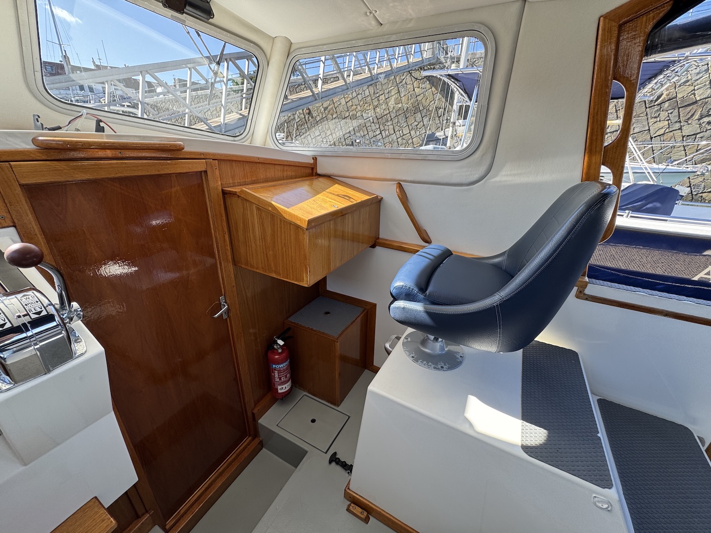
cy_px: 266
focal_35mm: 14
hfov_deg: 102.1
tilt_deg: -22.0
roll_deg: -0.9
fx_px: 288
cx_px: 356
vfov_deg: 85.7
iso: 40
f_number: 2.2
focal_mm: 2.22
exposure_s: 1/160
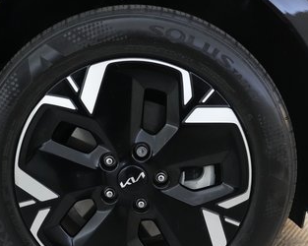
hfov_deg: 38.7
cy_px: 174
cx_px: 132
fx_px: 437
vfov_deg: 31.0
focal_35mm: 48
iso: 5000
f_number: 2.8
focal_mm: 25
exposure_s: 1/160
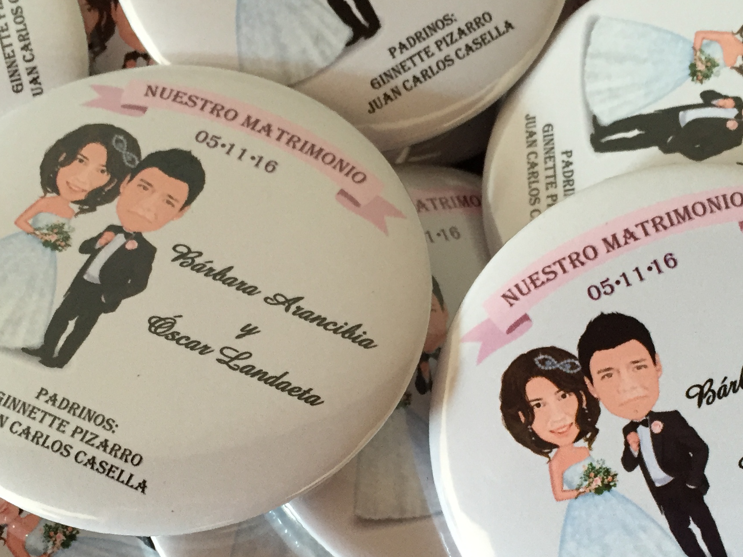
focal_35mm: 55
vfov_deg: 26.2
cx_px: 411
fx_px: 1181
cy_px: 416
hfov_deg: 34.9
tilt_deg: -74.2
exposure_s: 1/33
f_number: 2.2
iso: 125
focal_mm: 4.15
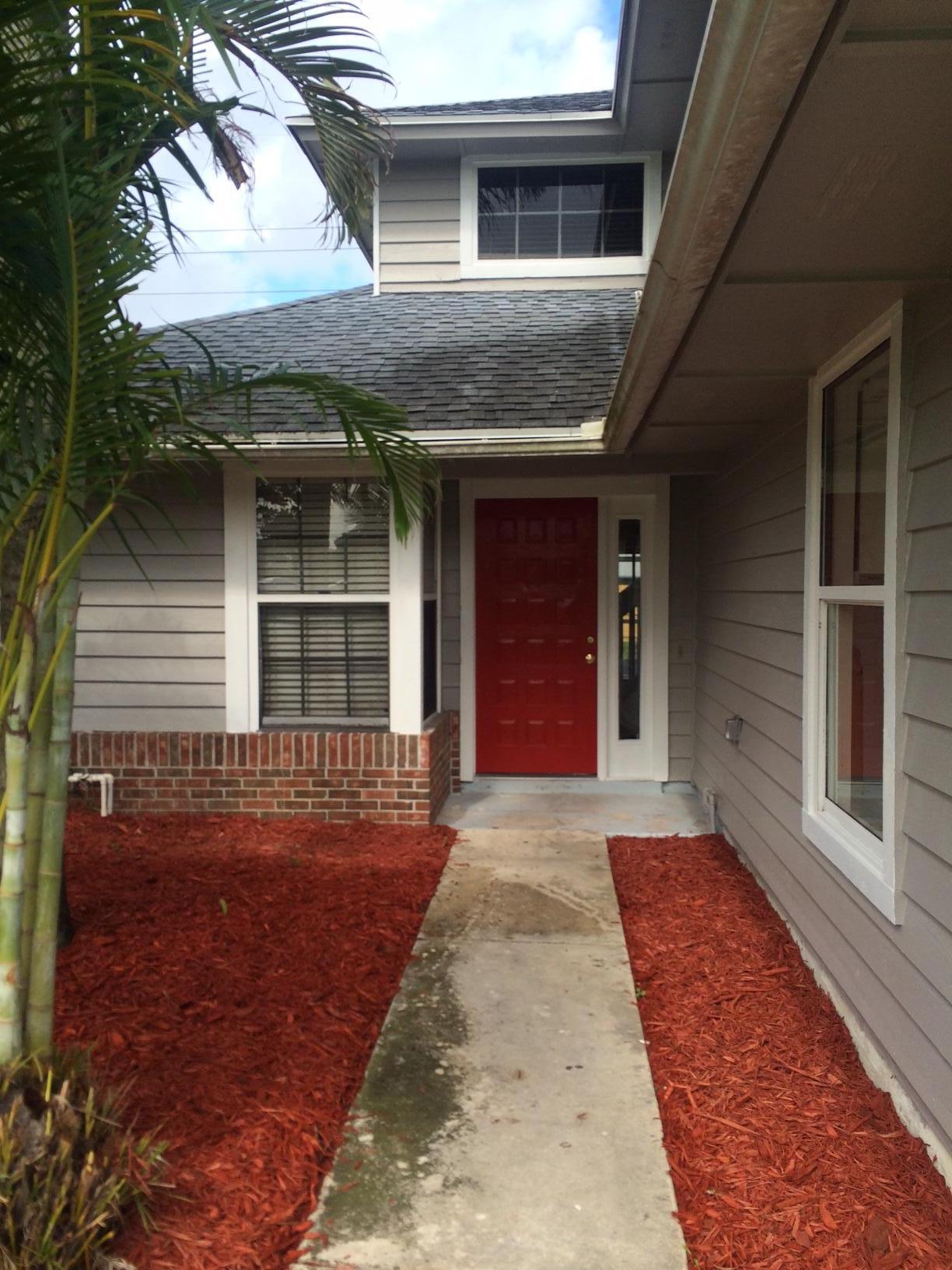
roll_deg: +0.3
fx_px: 1063
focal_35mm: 29
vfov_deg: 61.7
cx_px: 476
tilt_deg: -1.9
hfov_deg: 48.2
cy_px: 635
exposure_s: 1/774
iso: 32
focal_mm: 4.15
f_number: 2.2
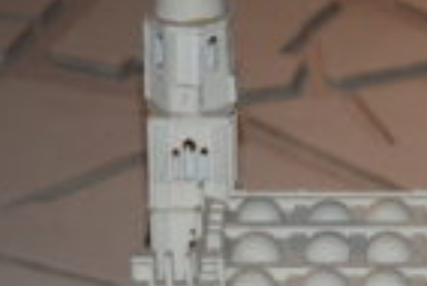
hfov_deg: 7.1
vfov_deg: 4.7
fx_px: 3440
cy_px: 300
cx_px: 400
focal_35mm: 290
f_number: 4.5
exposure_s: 1/60
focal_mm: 55
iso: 200
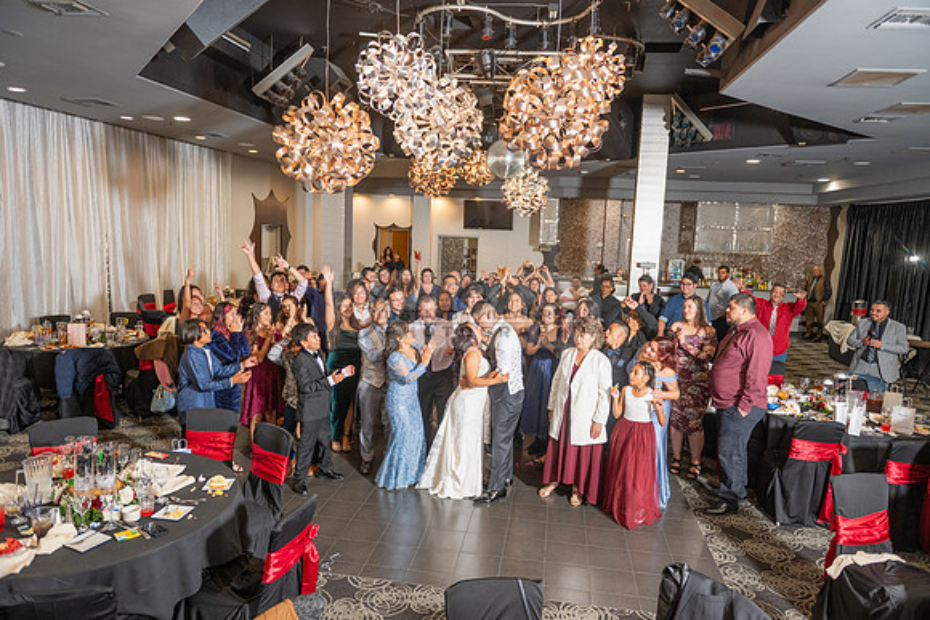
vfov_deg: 53.2
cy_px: 310
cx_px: 465
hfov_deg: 73.7
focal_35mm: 24
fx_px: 620
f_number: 3.2
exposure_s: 1/160
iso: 800
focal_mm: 24
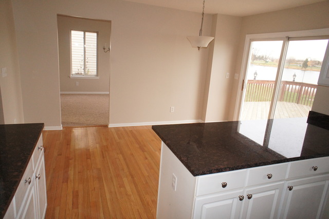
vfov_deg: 53.0
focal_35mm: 24
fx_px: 219
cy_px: 110
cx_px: 164
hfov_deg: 73.8
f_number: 5.6
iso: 1600
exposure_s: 1/160
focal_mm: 16
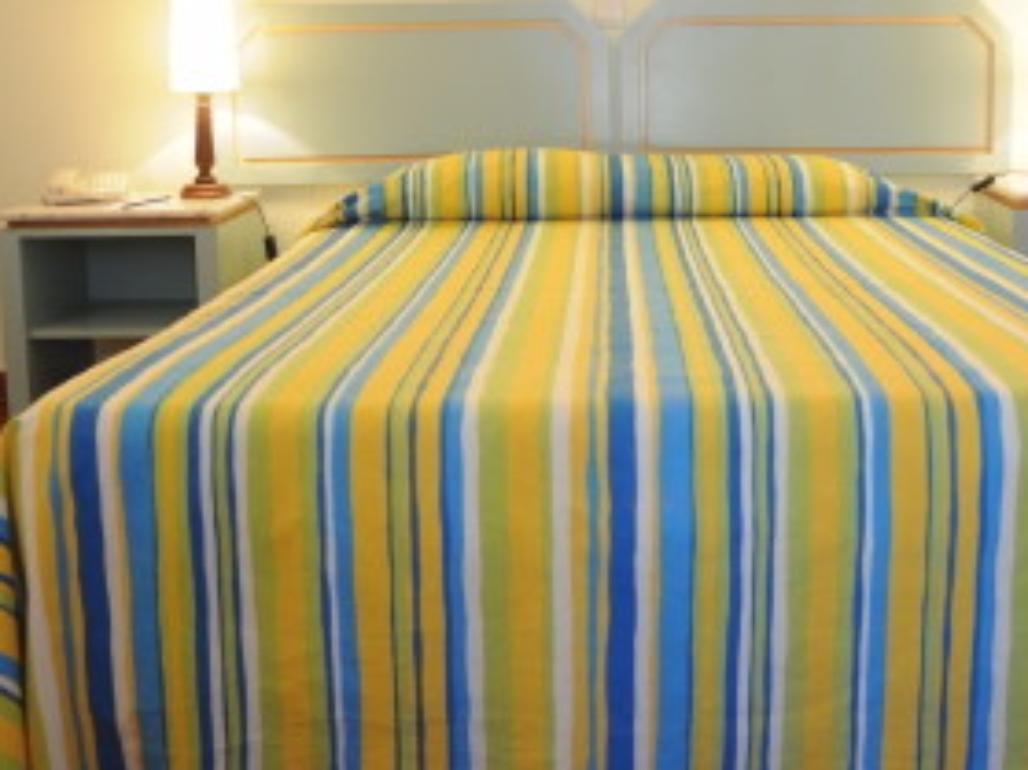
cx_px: 634
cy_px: 177
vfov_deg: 32.2
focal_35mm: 44
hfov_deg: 42.8
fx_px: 1302
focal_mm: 17
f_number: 3.2
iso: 400
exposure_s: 1/20
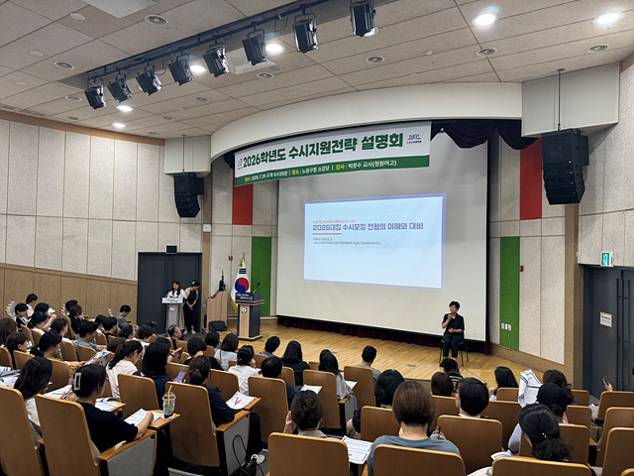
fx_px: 440
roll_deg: -0.5
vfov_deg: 56.8
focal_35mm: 24
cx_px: 317
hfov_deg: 71.6
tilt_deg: +1.7
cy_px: 238
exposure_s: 1/120
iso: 80
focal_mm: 6.76
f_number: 1.78
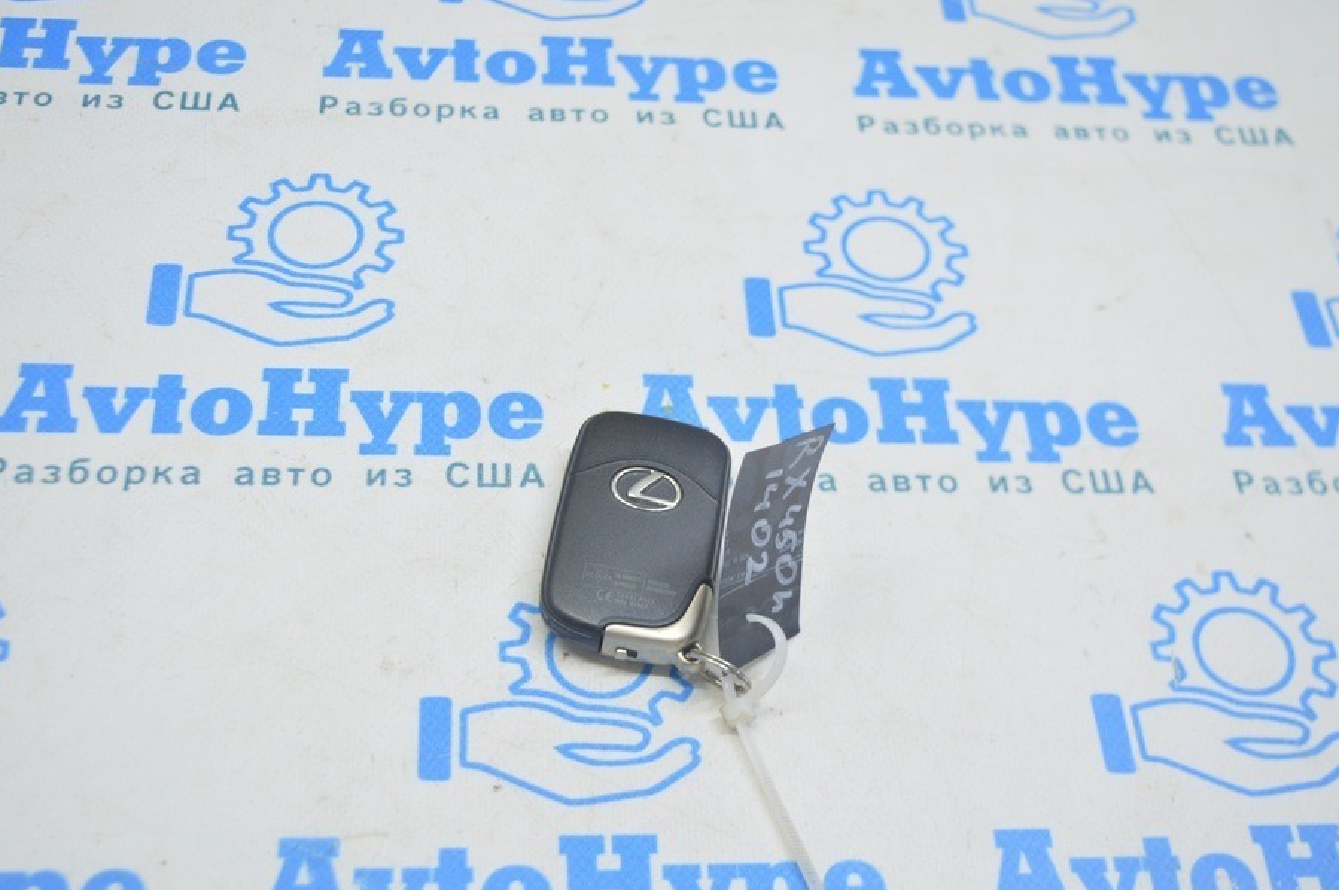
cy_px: 490
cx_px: 655
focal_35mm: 50
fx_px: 1842
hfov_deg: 39.9
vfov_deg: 27.2
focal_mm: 29
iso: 400
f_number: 4.2
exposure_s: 1/40
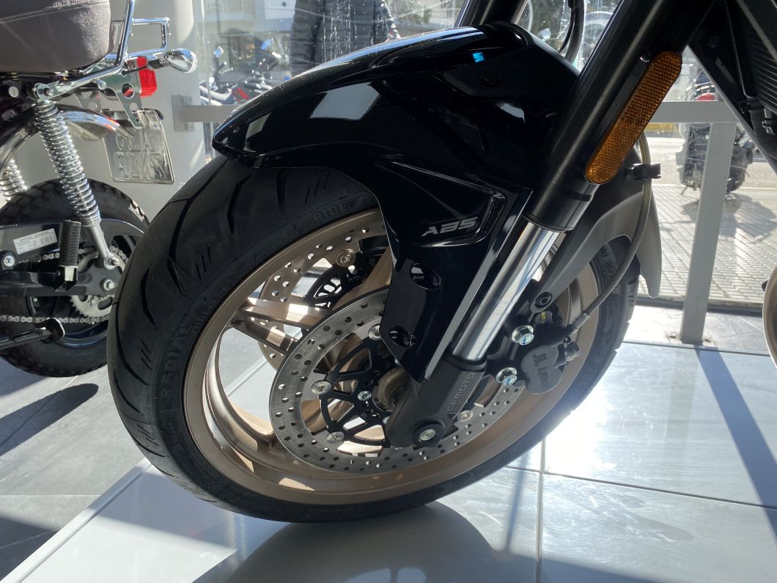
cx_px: 388
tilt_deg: -16.4
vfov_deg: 53.1
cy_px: 292
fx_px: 584
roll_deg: +0.5
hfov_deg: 67.3
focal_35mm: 26
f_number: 1.8
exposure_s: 1/702
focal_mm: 4.25
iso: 32
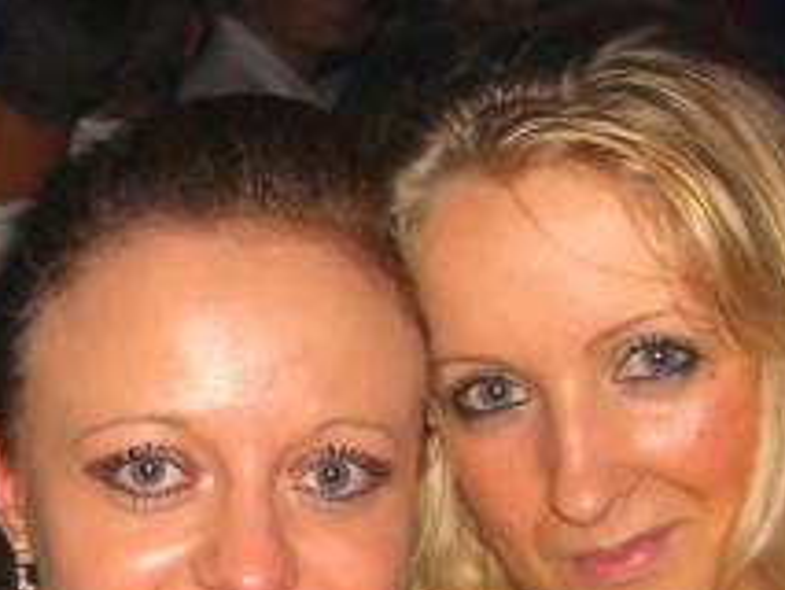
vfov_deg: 13.7
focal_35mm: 107
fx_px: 2428
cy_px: 590
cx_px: 111
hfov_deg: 18.1
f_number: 2.8
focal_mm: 7.9
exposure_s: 1/60
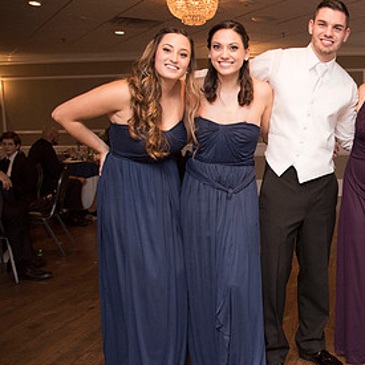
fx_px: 513
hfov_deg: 35.8
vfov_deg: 39.2
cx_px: 356
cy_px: 194
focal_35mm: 43
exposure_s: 1/125
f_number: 4
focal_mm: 24
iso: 2000
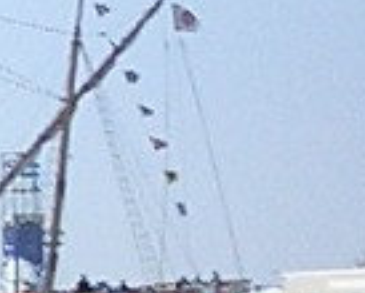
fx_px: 2921
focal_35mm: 270
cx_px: -157
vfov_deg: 5.7
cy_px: 333
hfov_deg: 7.1
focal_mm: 5.6
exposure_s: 1/800
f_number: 3.5
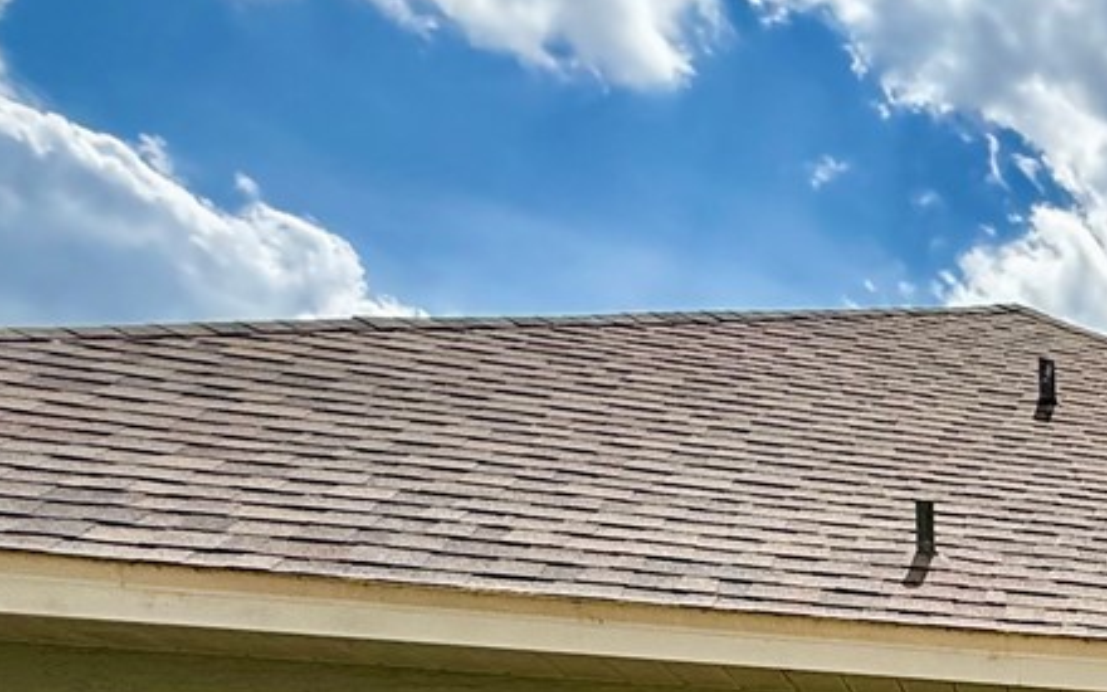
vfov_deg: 20.0
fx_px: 1629
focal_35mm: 54
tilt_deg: -3.4
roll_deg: -1.1
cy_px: 1100
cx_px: 1718
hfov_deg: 26.0
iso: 64
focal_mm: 2.22
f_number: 2.2
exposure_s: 1/1431
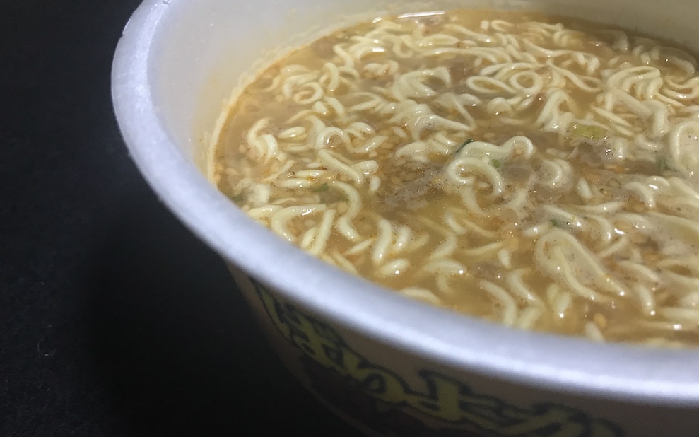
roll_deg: +2.4
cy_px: 228
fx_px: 571
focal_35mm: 30
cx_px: 350
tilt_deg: -43.0
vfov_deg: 41.8
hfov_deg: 62.9
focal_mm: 3.99
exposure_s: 1/15
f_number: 1.8
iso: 50
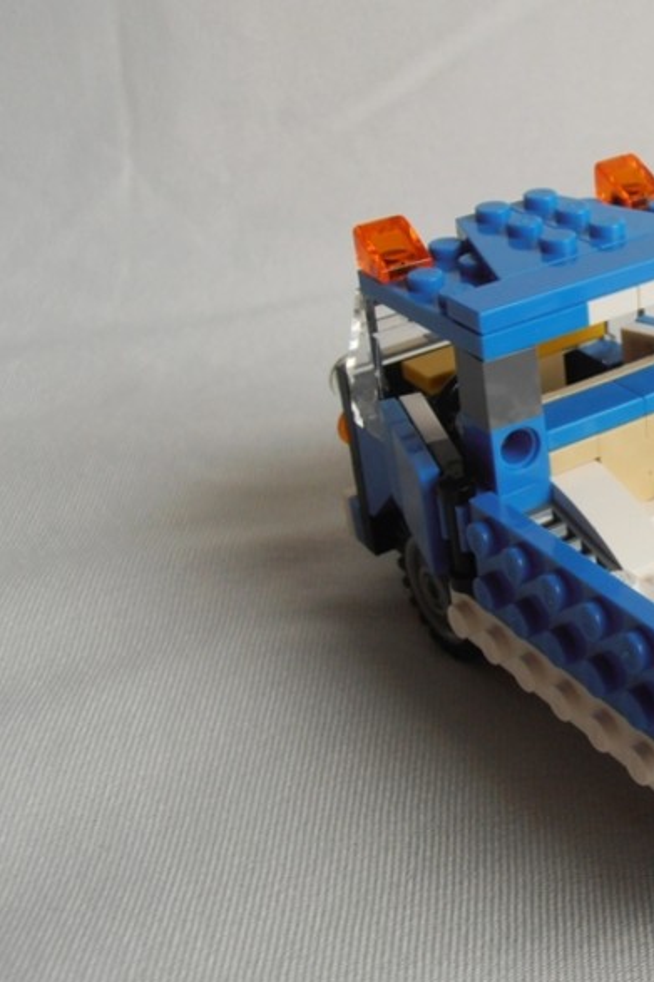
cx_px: 739
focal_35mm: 59
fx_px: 1609
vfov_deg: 33.9
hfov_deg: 21.6
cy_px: 538
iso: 80
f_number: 3.9
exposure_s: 1/200
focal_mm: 6.61
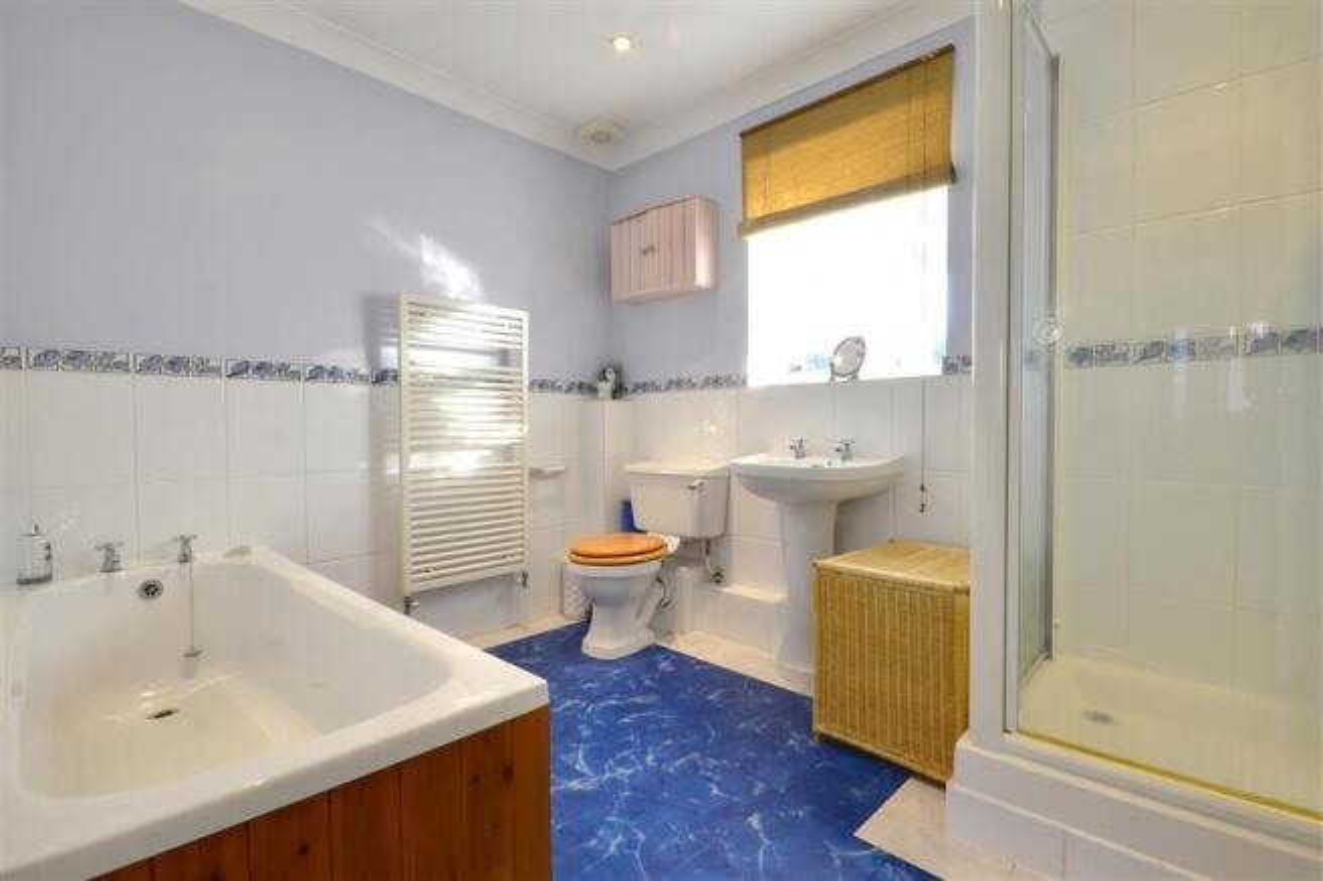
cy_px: 440
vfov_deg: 77.3
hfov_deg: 100.4
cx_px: 662
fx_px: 551
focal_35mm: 15
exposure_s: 1/8
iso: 200
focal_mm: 10
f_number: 11
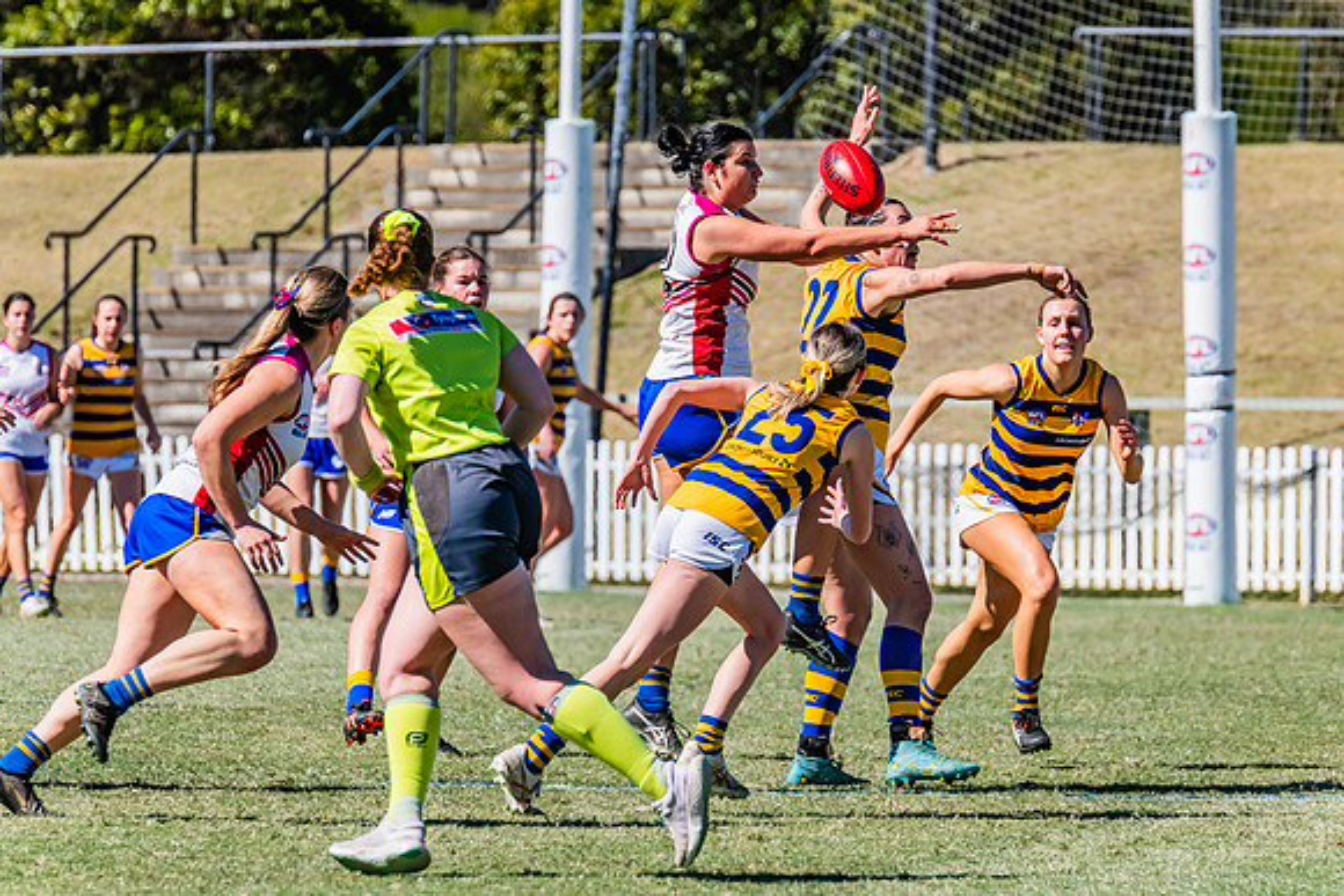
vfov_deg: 3.0
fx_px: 17277
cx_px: 730
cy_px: 418
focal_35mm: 463
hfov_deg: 4.5
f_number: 10
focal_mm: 420
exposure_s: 1/1600
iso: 800
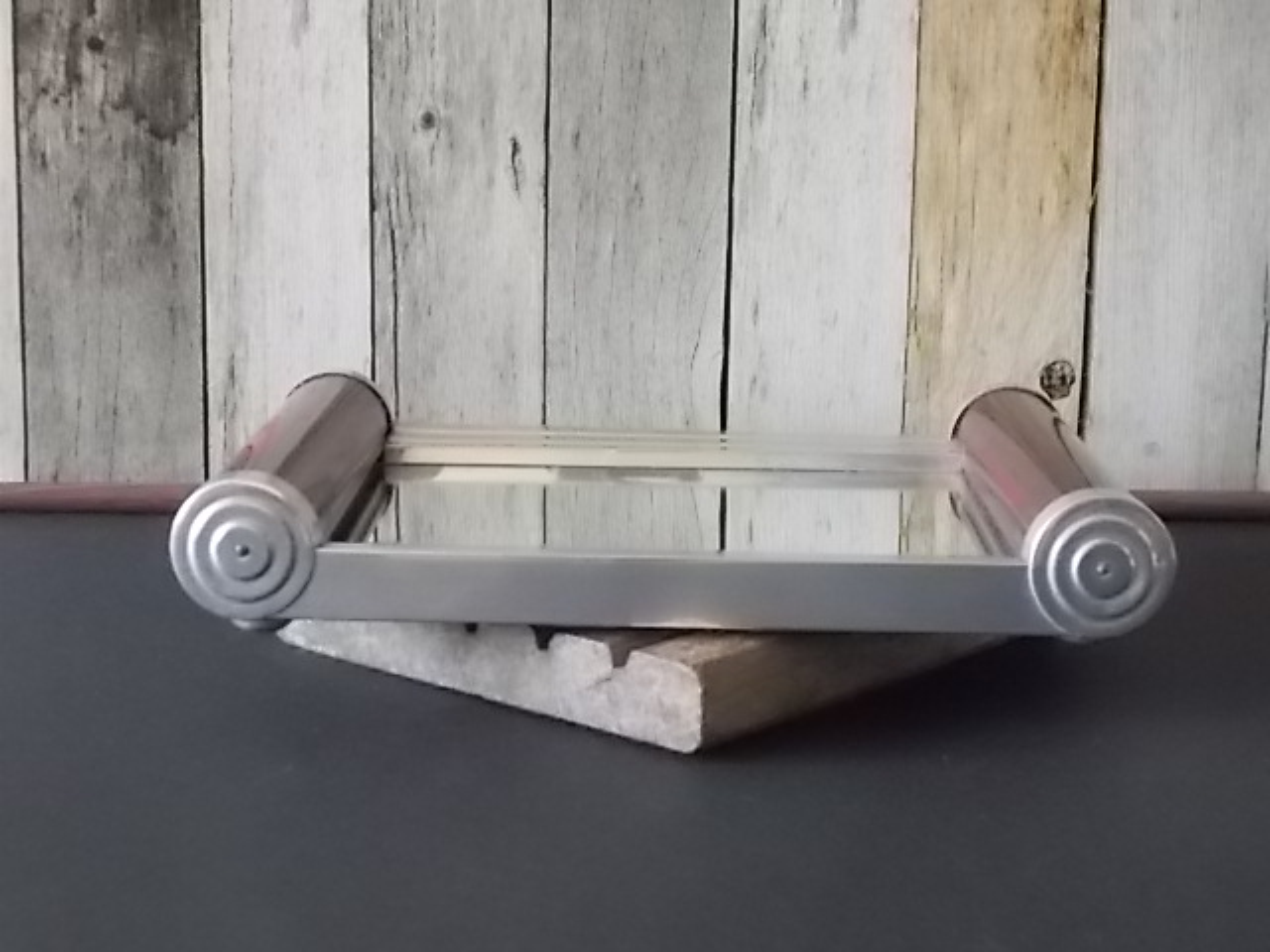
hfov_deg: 29.4
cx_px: 635
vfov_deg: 22.3
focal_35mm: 66
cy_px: 476
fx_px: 2421
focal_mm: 11.8
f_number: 5.3
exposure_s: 1/30
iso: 800
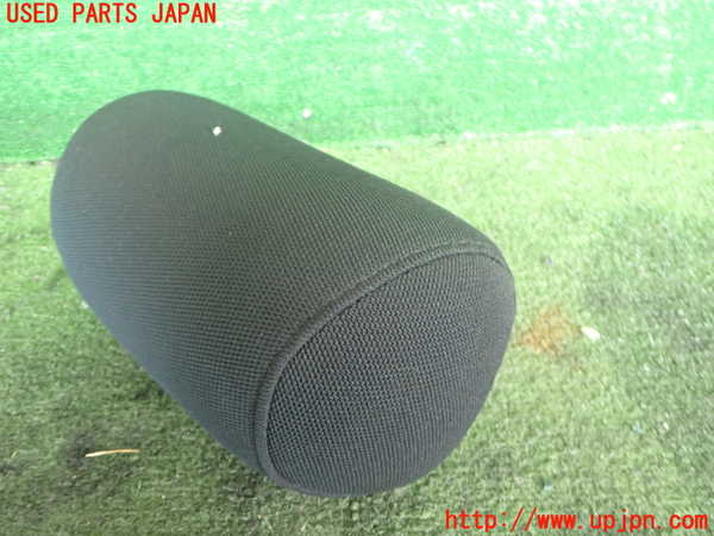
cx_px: 357
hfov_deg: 60.0
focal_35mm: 30
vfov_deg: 46.8
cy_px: 268
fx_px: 619
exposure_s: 1/30
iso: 320
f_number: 2.3
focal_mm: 5.4
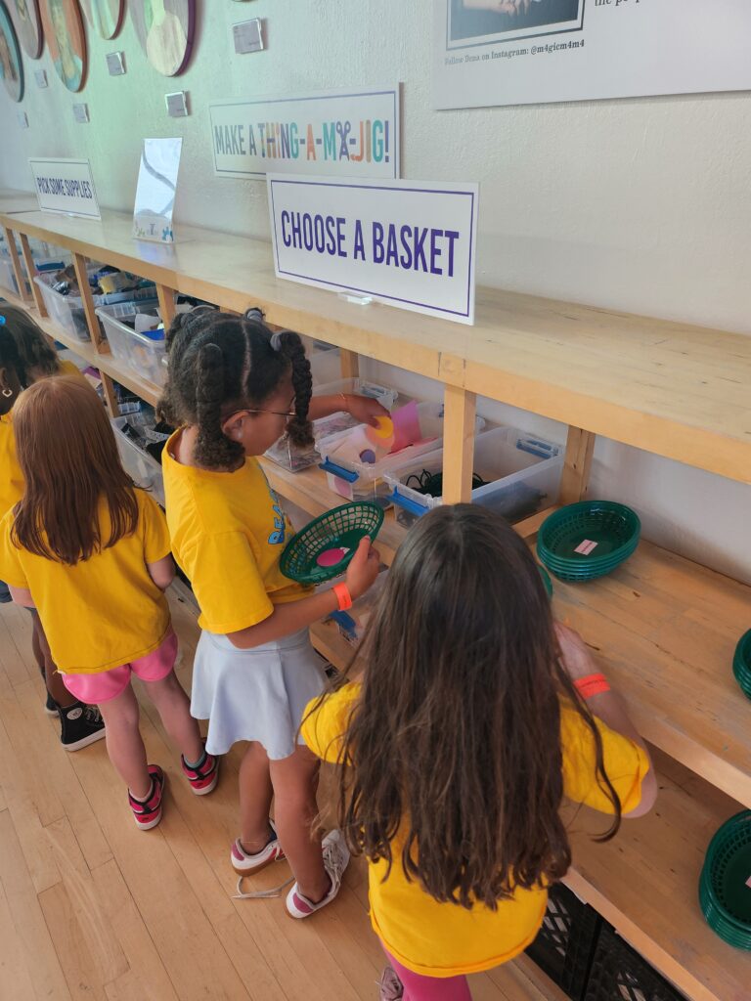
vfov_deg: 71.6
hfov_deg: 56.8
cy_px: 500
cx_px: 376
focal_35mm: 24
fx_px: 694
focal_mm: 5
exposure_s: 1/120
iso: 80
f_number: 1.8
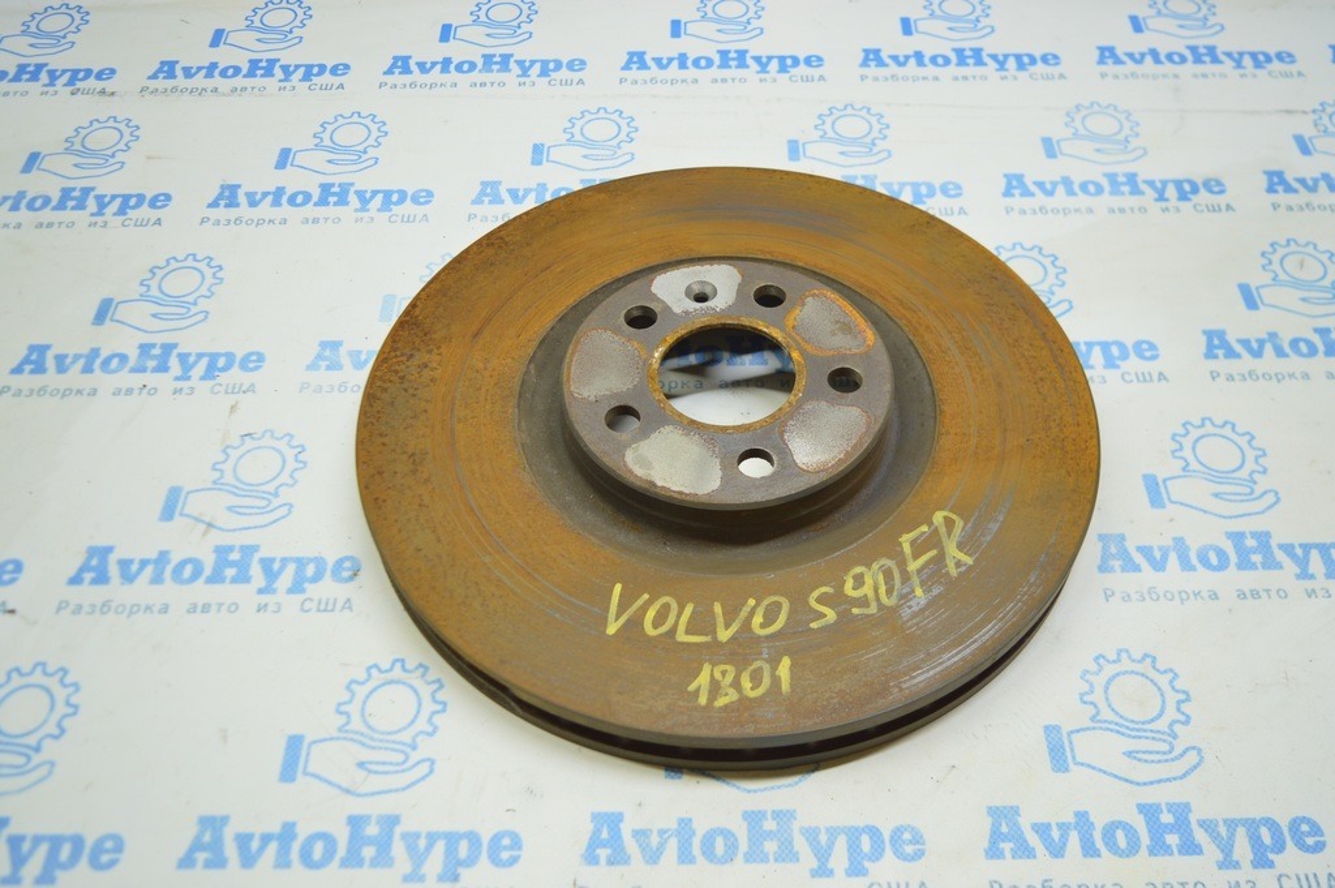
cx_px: 668
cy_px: 444
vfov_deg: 39.9
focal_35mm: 33
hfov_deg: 57.3
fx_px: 1223
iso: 400
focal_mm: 22
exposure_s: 1/40
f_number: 3.8
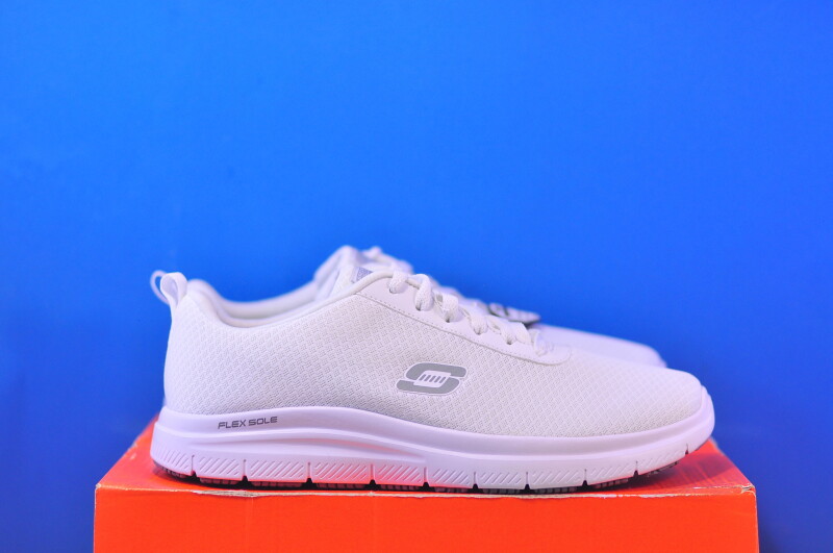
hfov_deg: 27.0
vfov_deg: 18.1
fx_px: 1733
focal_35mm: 75
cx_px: 416
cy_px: 276
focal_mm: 50
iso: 250
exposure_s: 1/320
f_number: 2.2
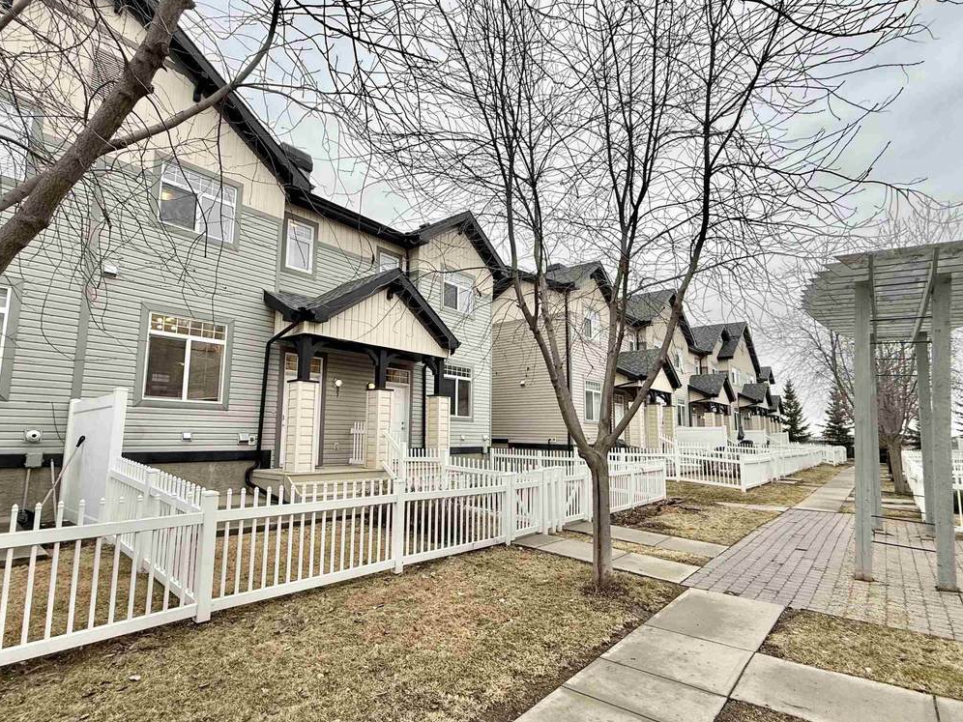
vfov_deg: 71.6
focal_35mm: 18
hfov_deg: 87.7
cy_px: 372
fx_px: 501
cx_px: 461
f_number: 2.2
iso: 50
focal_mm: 2.22
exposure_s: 1/208
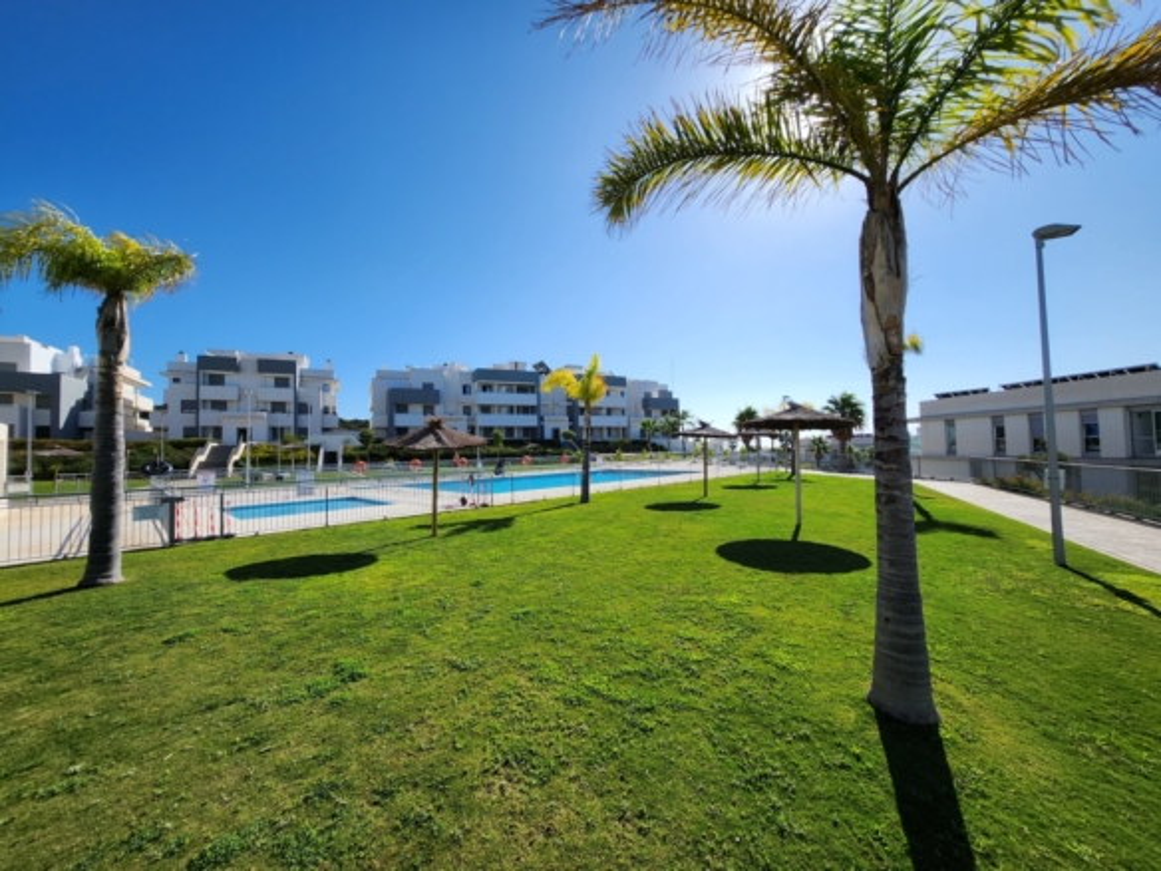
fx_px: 436
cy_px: 436
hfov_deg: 106.2
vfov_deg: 89.9
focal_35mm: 13
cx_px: 580
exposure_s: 1/1728
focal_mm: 1.74
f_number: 2.2
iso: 32
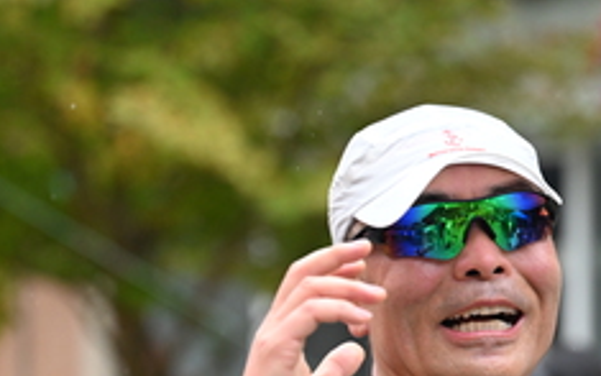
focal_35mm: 193
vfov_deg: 6.8
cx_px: 304
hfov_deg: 10.9
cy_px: 418
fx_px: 3162
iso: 1250
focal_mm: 81
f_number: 2.8
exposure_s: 1/2000
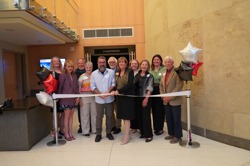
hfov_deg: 63.7
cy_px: 83
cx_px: 125
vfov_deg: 45.0
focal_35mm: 29
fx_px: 201
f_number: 4
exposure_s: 1/160
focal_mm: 29
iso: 5000
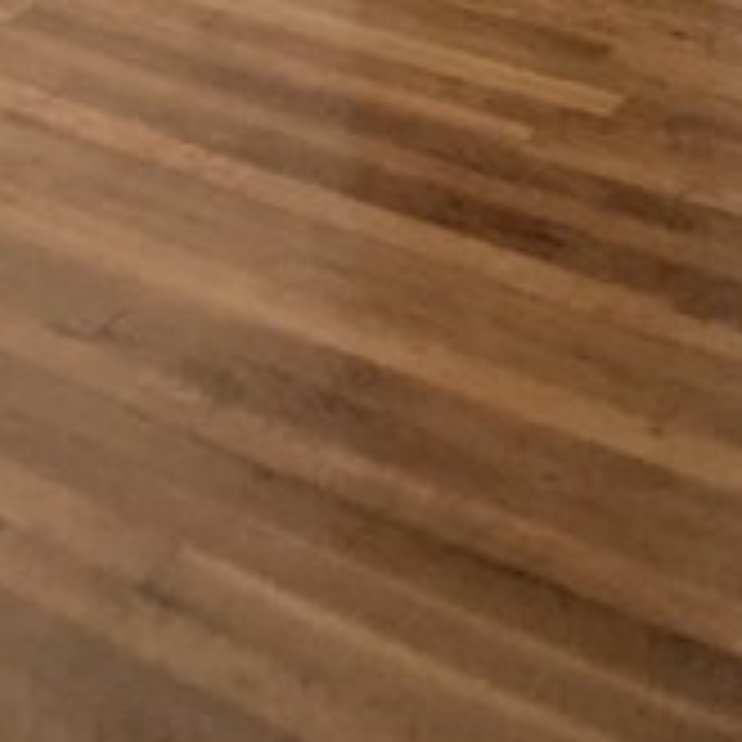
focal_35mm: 111
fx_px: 2692
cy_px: -616
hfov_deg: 15.6
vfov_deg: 13.9
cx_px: 211
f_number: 1.73
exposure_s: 1/23.8
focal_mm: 4.38
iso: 179
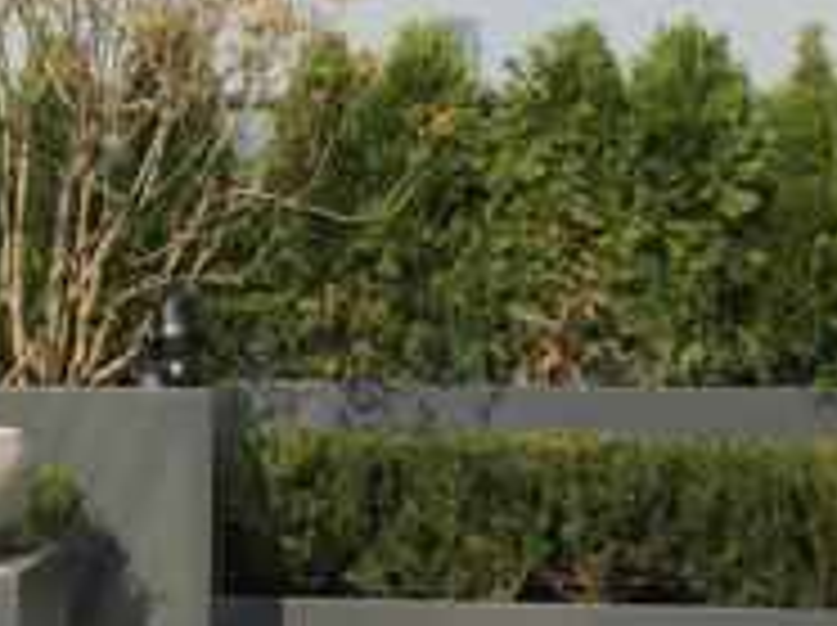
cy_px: 320
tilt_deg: -1.4
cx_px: -194
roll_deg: +1.4
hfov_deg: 12.1
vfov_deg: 9.3
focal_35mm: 160
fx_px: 3864
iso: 32
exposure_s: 1/2639
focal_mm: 4.15
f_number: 2.2
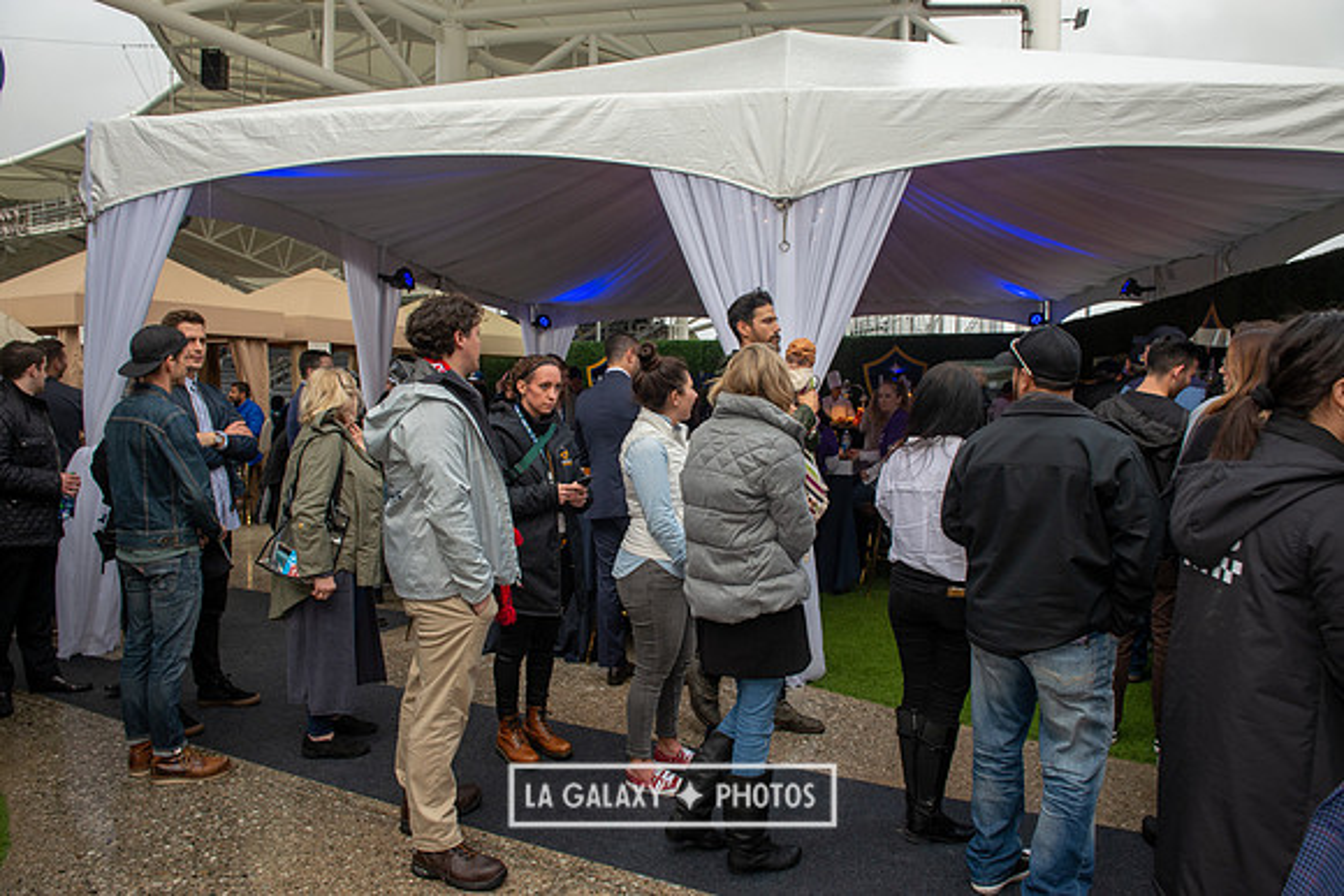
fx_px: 896
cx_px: 672
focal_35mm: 24
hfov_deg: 73.7
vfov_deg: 53.2
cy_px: 448
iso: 500
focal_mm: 24
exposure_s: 1/250
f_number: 8
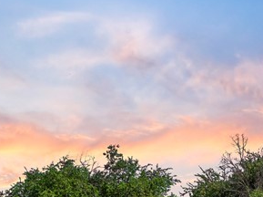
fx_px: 645
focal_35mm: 85
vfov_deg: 15.4
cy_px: 330
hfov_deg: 22.5
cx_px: 234
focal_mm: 12.29
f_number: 2.8
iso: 100
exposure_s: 1/2000
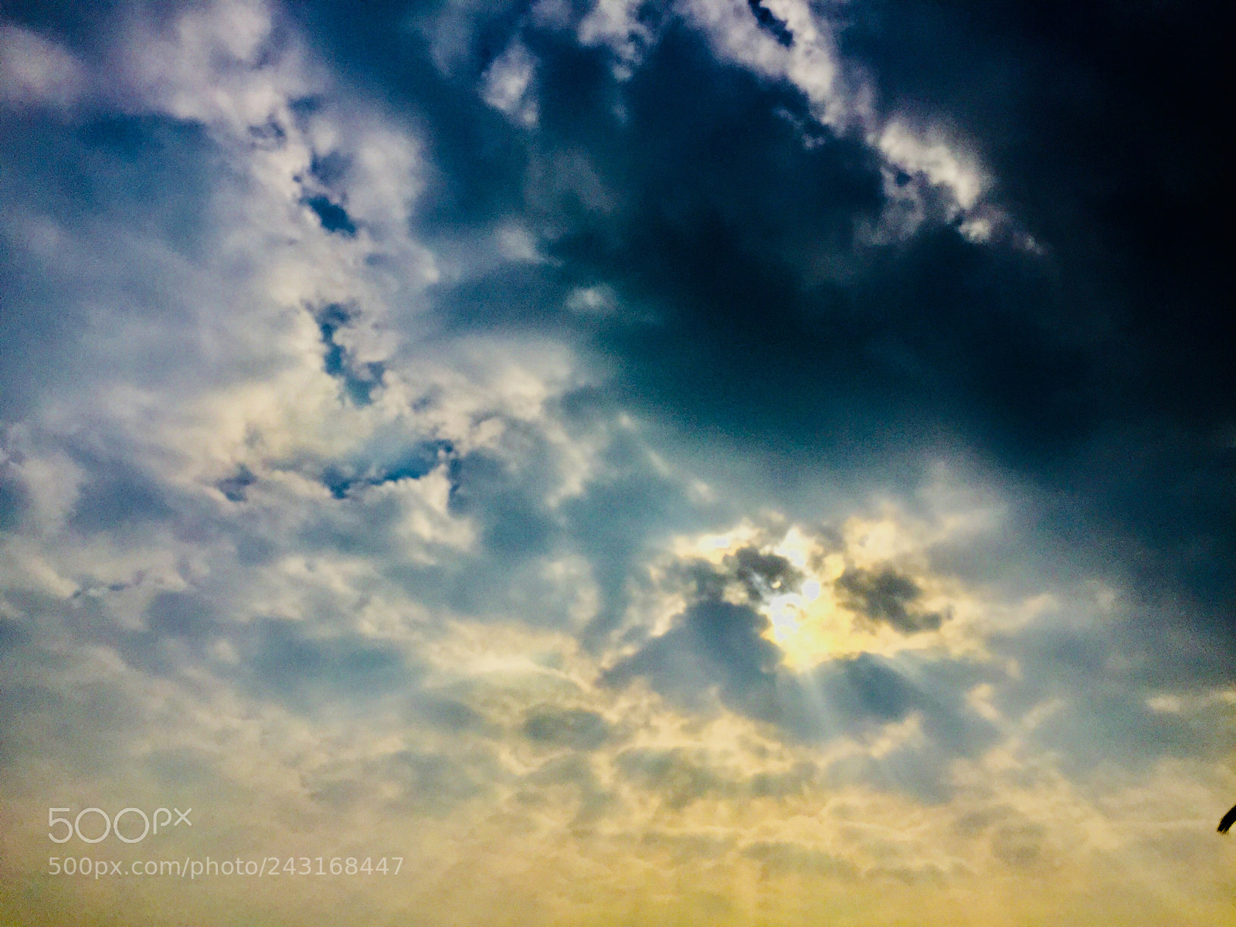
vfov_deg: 48.2
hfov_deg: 61.7
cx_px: 618
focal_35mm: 29
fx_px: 1035
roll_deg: -3.1
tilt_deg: +33.2
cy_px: 464
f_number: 2.2
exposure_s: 1/9901
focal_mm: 4.15
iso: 32
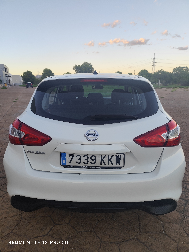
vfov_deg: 73.9
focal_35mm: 23
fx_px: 167
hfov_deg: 58.9
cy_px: 126
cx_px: 94
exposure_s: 1/100
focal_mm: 6.14
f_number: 1.65
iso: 64
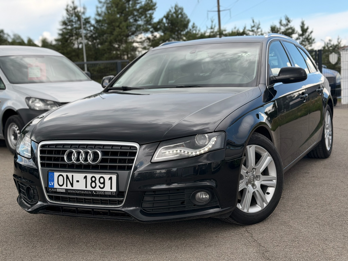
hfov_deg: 39.7
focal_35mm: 48
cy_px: 130
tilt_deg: -5.8
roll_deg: -0.4
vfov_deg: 30.3
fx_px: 483
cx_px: 174
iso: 80
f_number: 1.78
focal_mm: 6.76
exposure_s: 1/1608
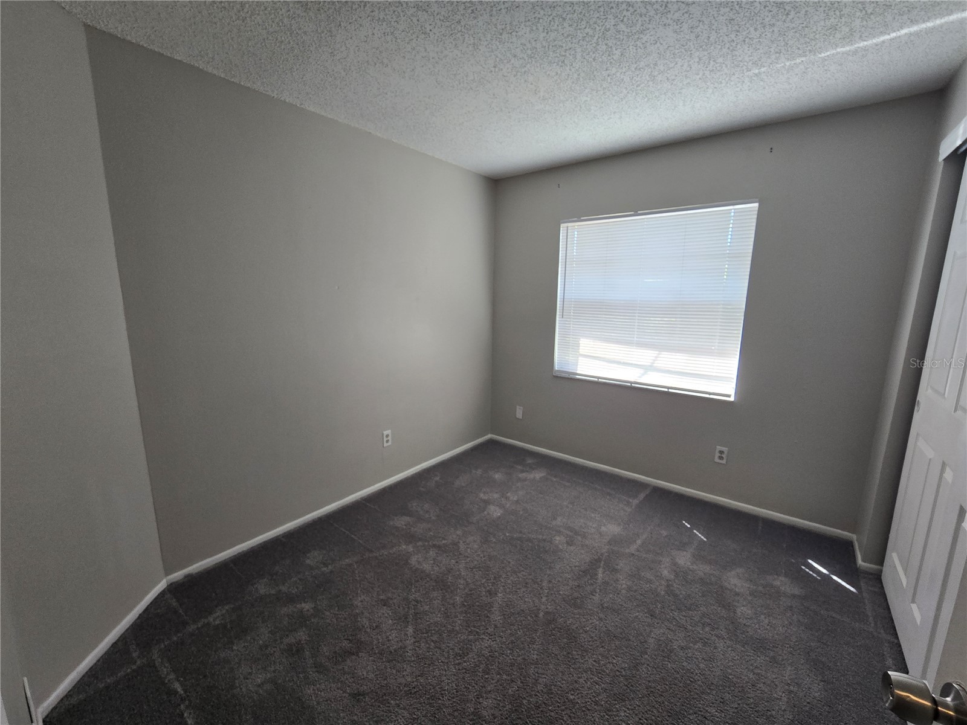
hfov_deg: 106.2
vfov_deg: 89.9
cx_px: 484
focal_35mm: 13
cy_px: 362
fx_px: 363
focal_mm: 2.2
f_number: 2.2
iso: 100
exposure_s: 1/60
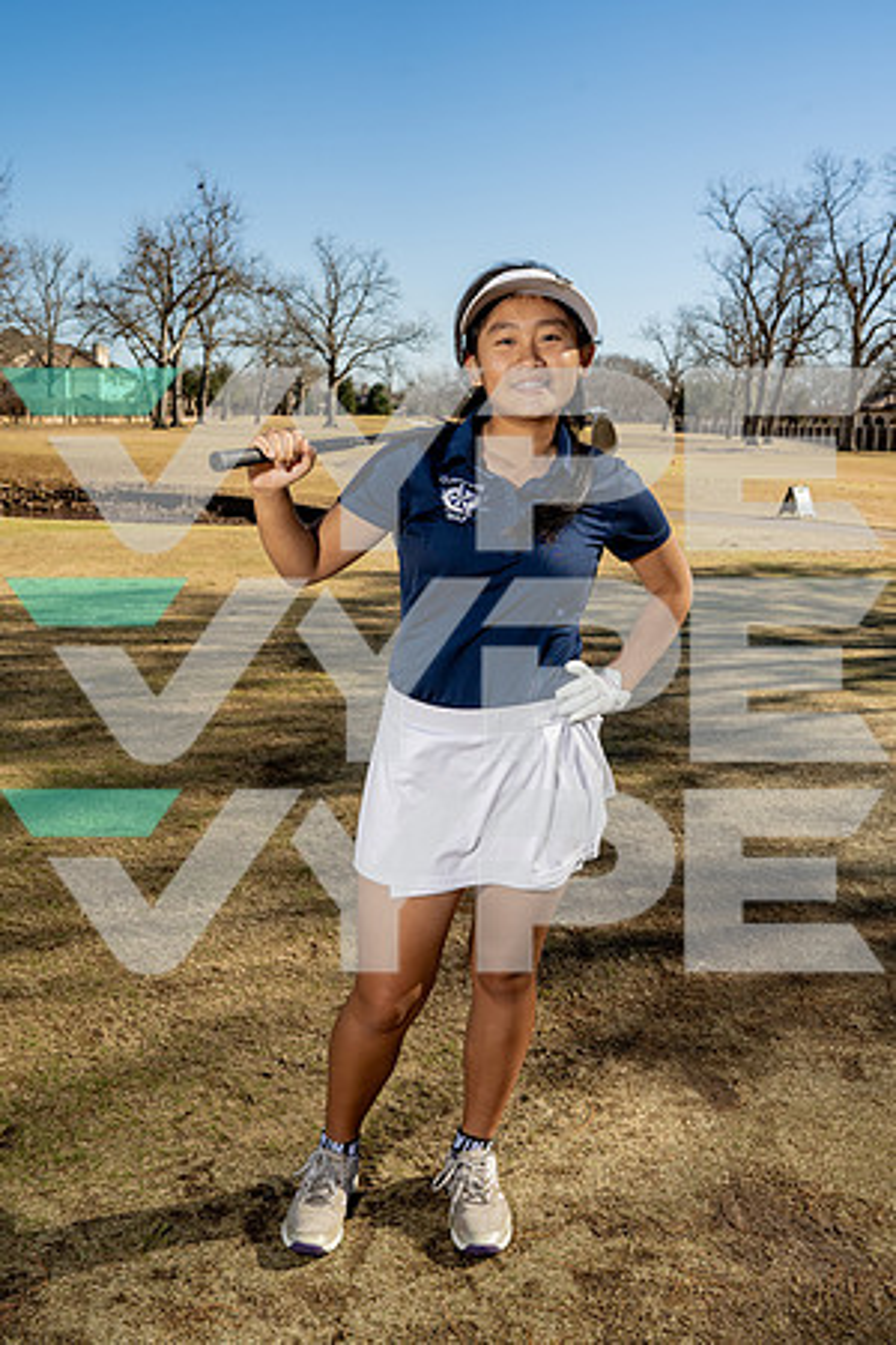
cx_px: 448
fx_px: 1307
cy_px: 672
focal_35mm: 35
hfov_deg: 37.9
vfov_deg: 54.4
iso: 50
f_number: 8
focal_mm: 35
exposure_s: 1/250
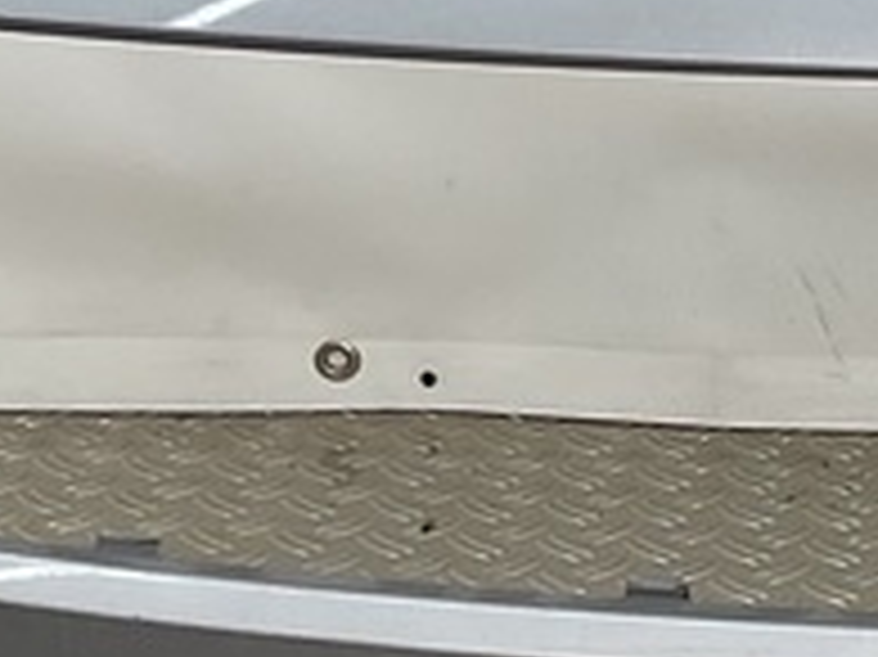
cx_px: 950
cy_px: 477
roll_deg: -4.0
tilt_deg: -23.5
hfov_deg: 12.9
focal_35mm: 150
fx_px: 3802
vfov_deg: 9.9
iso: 16
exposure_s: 1/154
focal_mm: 3
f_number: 1.8
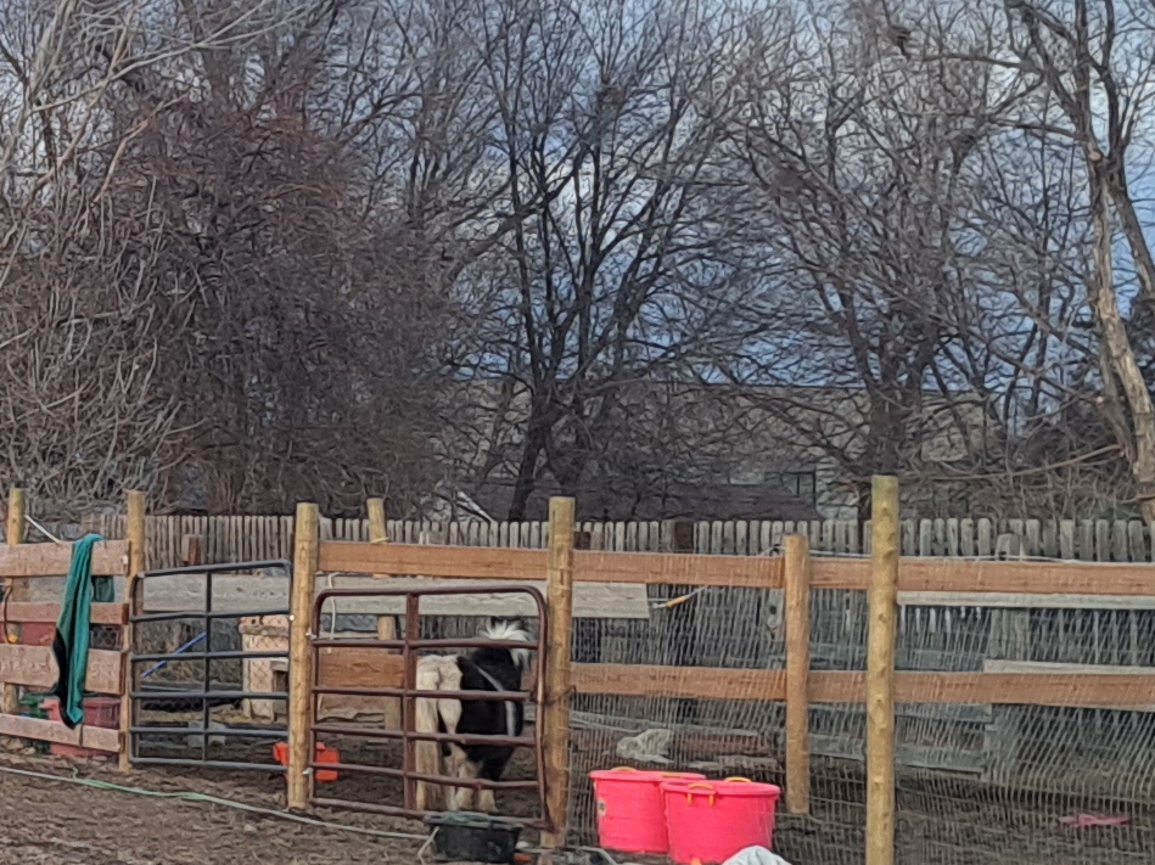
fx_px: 3902
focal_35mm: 117
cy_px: 470
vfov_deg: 12.7
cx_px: -746
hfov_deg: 15.2
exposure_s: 1/60
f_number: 1.8
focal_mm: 5.23
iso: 64
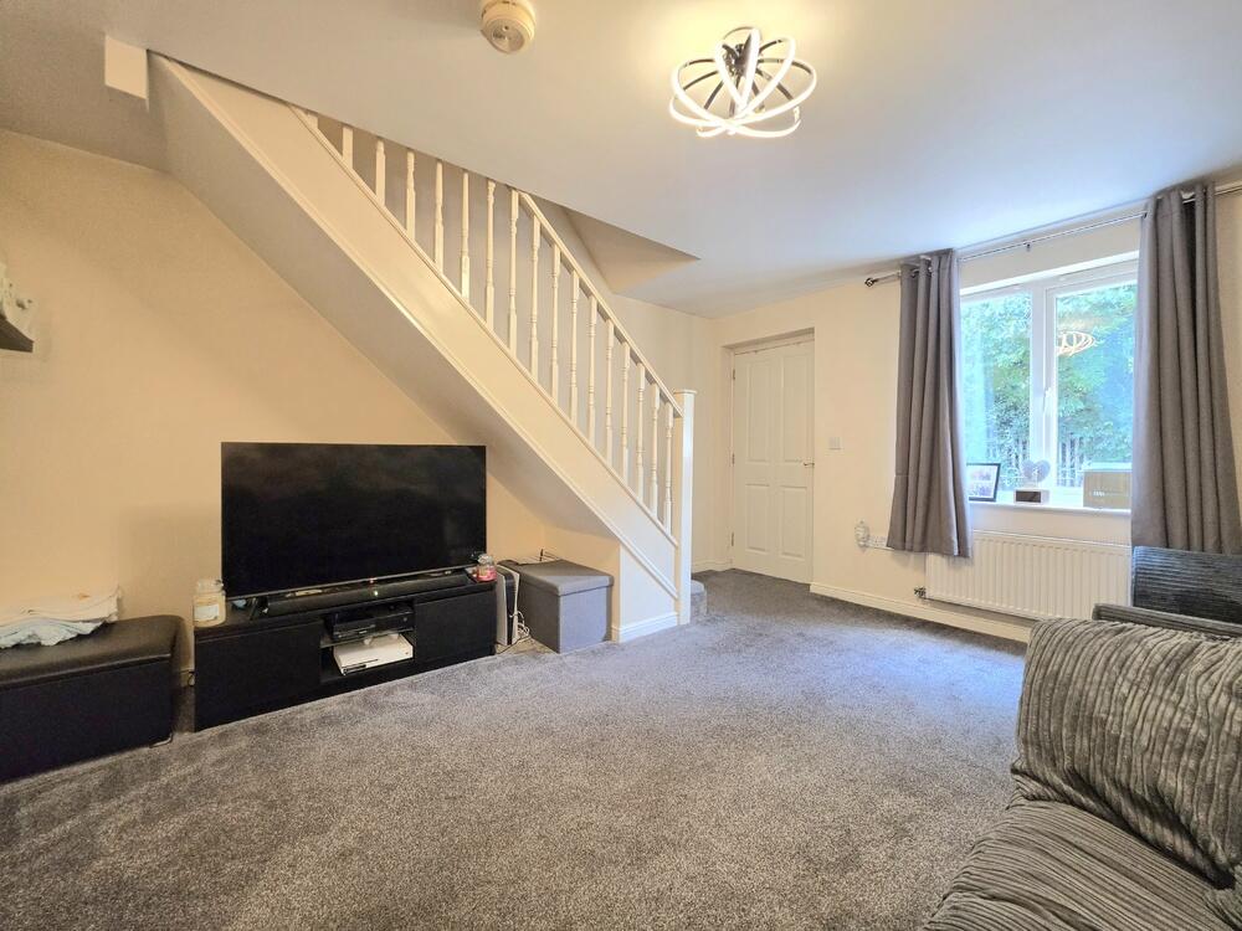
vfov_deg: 89.9
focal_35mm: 13
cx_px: 621
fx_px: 466
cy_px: 466
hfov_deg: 106.2
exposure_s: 1/101
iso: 250
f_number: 1.9
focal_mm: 2.2
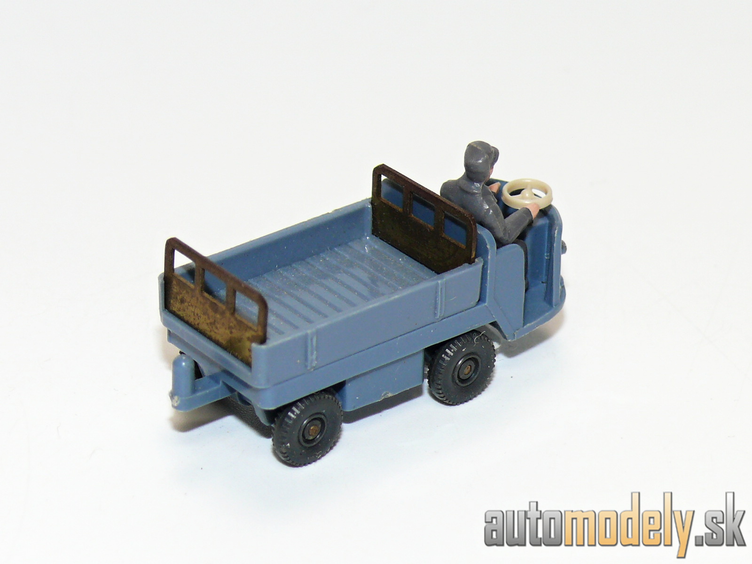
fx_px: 3259
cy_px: 282
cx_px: 376
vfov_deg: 9.9
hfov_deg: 13.2
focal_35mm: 150
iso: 100
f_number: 4
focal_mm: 17.8
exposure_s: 1/30
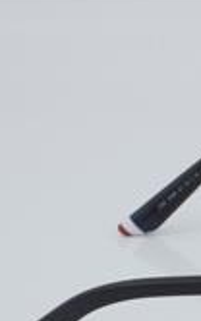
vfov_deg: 11.3
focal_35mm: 184
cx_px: 350
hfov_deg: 7.0
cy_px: 246
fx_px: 1610
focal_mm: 50
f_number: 32
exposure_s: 1/4
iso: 100
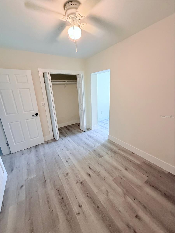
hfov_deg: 85.7
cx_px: 88
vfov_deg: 102.1
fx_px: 94
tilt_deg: -15.8
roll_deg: +3.9
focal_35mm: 14
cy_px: 116
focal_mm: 2.22
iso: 320
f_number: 2.2
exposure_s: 1/60
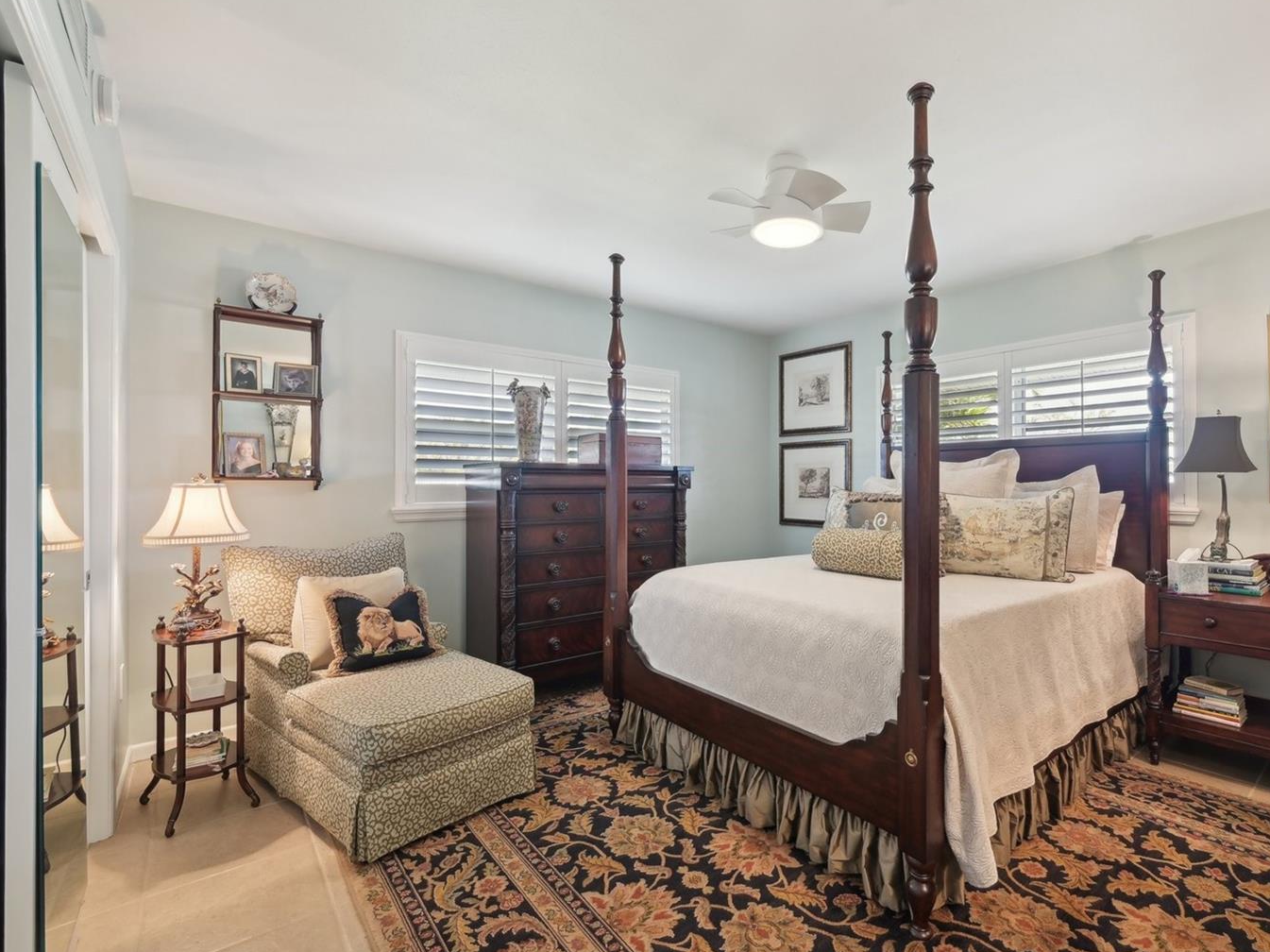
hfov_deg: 93.8
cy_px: 459
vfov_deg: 78.1
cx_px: 735
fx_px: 587
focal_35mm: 16
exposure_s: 1/5
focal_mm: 14
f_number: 8
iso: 400
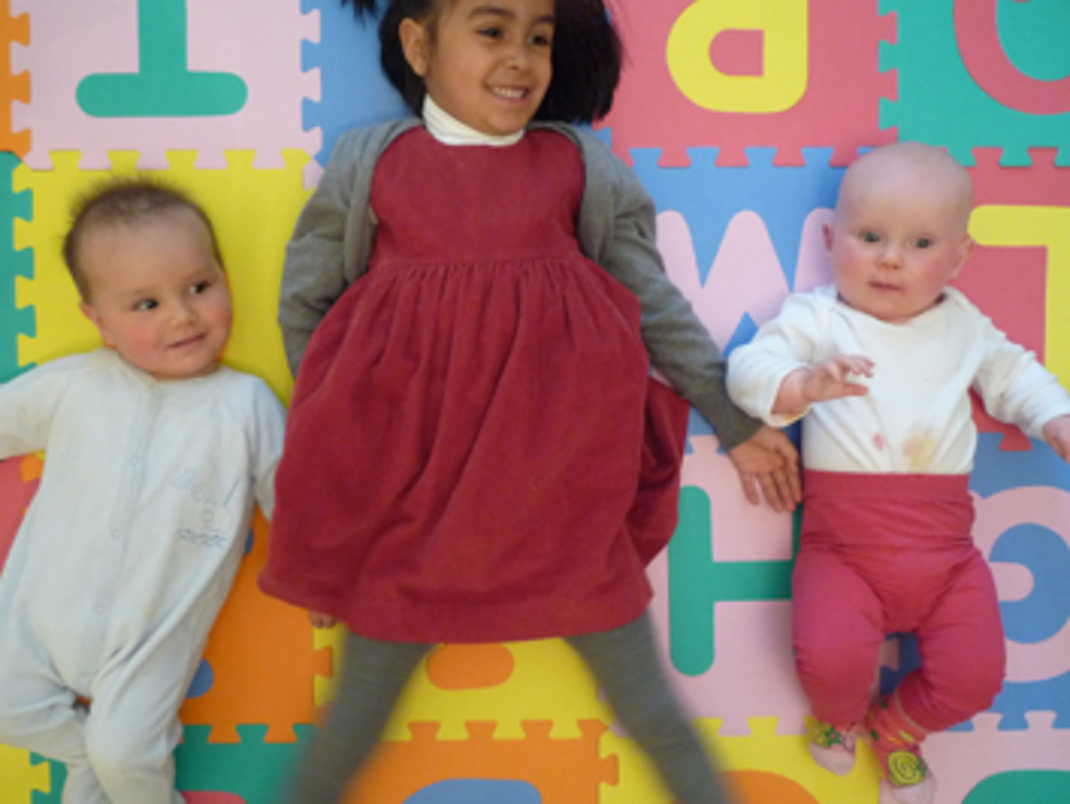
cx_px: 524
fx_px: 928
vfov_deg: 46.7
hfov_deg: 59.9
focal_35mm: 30
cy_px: 455
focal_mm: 4.4
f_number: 2.8
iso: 400
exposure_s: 1/13
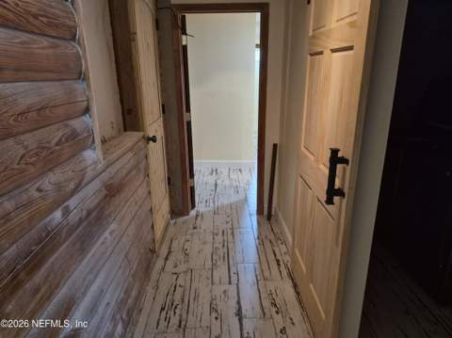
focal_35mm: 23
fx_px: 300
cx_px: 226
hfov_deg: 74.0
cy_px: 169
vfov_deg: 58.8
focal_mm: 5.4
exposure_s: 1/120
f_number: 1.8
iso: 1000
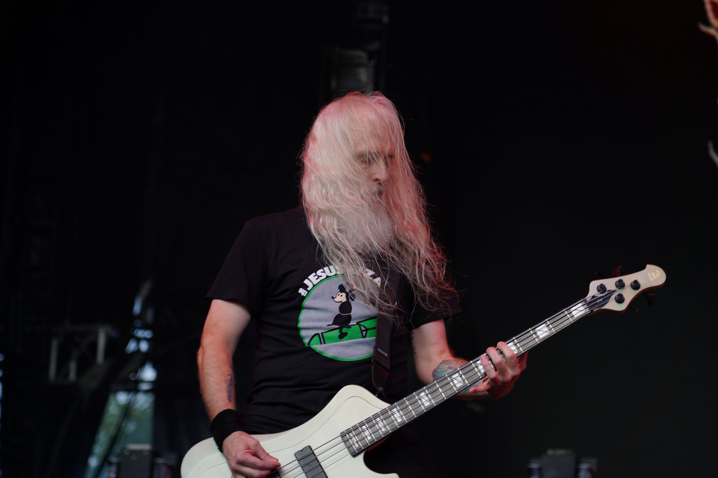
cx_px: 359
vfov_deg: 13.0
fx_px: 2094
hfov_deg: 19.5
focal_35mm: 105
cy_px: 239
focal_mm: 105
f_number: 4
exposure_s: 1/125
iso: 125
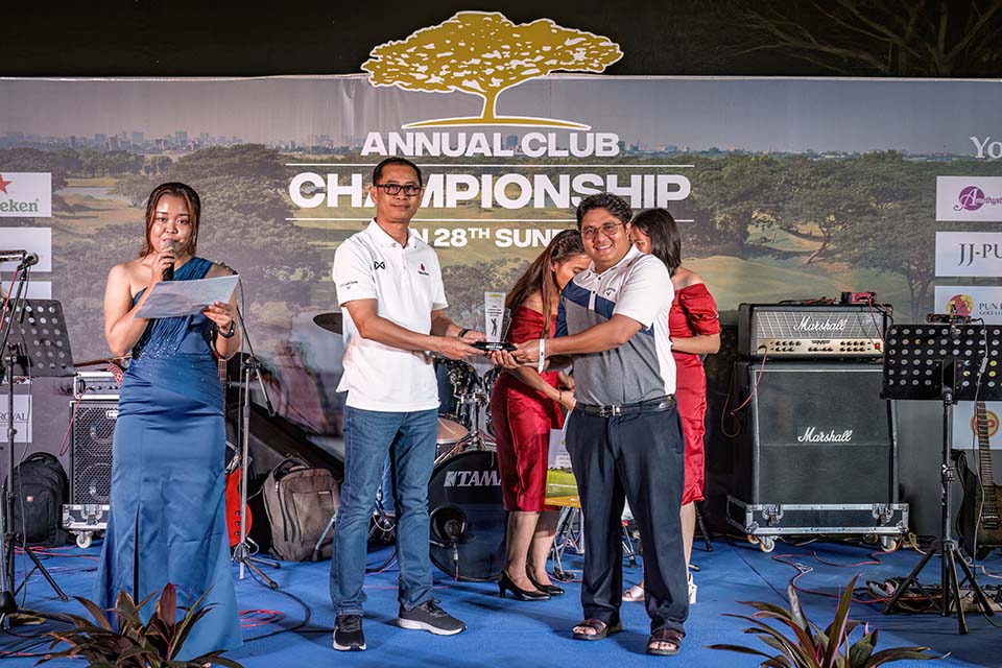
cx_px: 501
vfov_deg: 34.2
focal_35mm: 39
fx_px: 1085
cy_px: 334
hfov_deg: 49.6
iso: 1250
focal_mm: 39
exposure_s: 1/200
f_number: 5.6
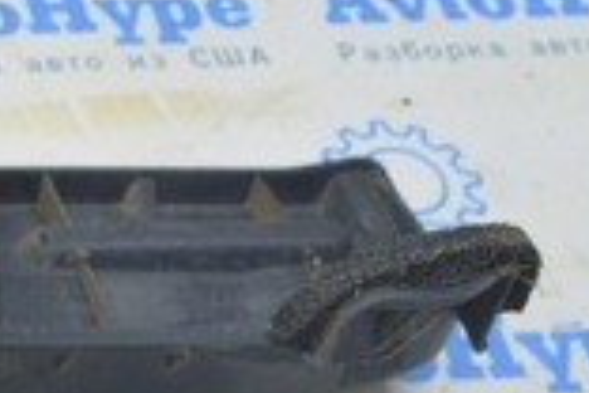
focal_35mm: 123
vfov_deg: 11.1
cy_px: 229
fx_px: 2012
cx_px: -608
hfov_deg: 13.9
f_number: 5.6
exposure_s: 1/20
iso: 400
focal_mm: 20
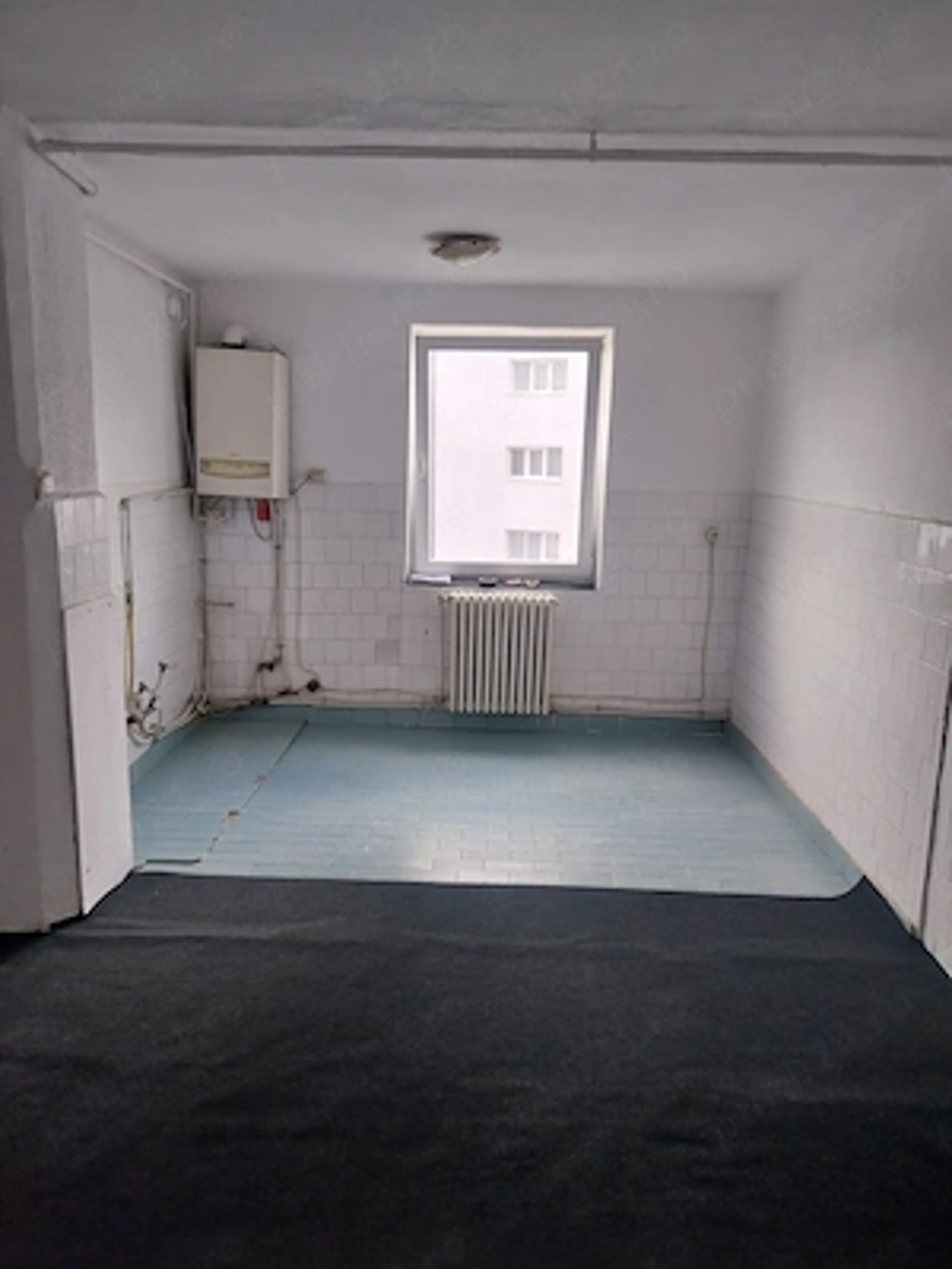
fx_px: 953
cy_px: 634
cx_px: 476
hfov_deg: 53.1
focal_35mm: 26
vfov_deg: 67.3
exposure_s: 1/50
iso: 64
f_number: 1.8
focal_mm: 4
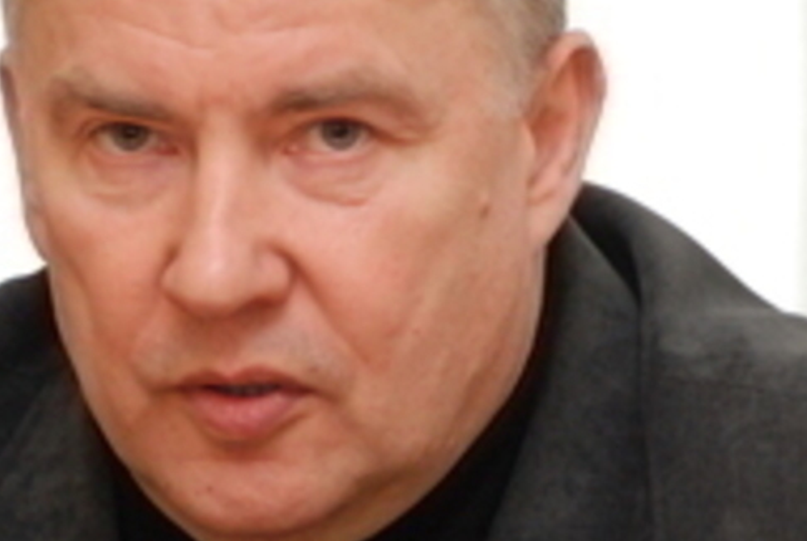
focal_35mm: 652
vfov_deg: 2.1
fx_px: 14649
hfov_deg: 3.2
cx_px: 246
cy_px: 310
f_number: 4.8
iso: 1000
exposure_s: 1/180
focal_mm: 165
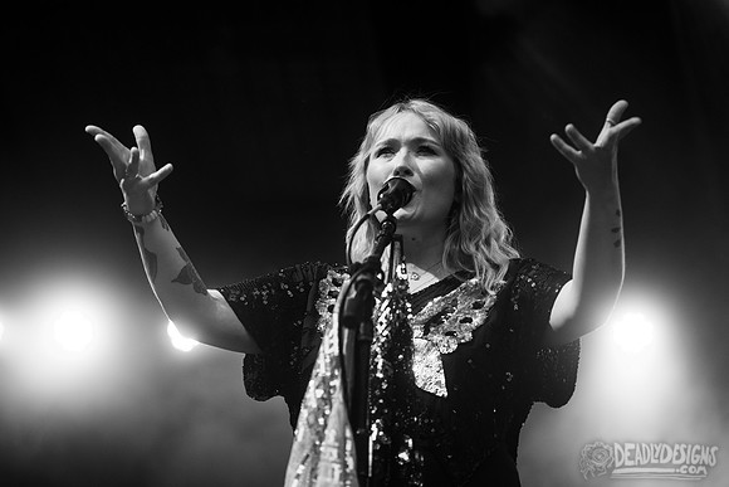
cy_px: 231
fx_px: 1808
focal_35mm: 89
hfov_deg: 22.8
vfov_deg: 15.3
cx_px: 366
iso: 1000
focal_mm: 80
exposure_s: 1/250
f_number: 3.2
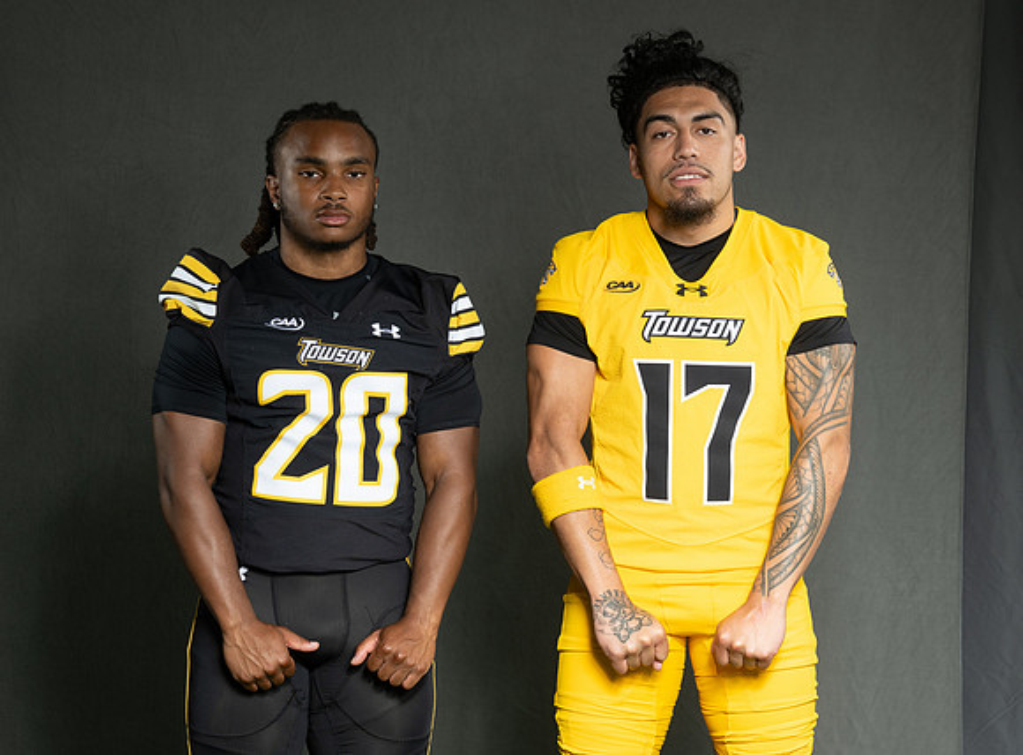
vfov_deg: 15.8
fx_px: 2722
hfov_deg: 21.3
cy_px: 371
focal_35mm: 93
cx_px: 622
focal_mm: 77
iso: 200
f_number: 7.1
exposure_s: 1/200
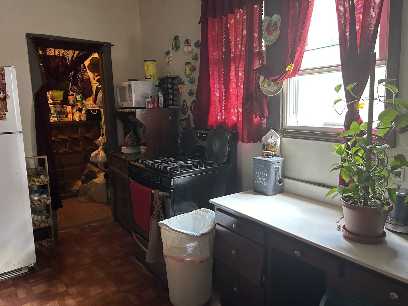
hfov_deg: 67.3
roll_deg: +2.3
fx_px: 306
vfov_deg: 53.1
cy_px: 153
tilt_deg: -8.8
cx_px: 204
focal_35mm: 26
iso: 400
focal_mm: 5.7
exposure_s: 1/60
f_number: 1.5
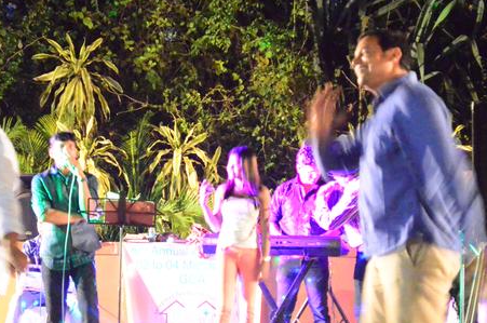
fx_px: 1481
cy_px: 154
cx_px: 191
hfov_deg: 18.7
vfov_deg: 12.4
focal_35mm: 110
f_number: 5.6
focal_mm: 55
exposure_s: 1/10
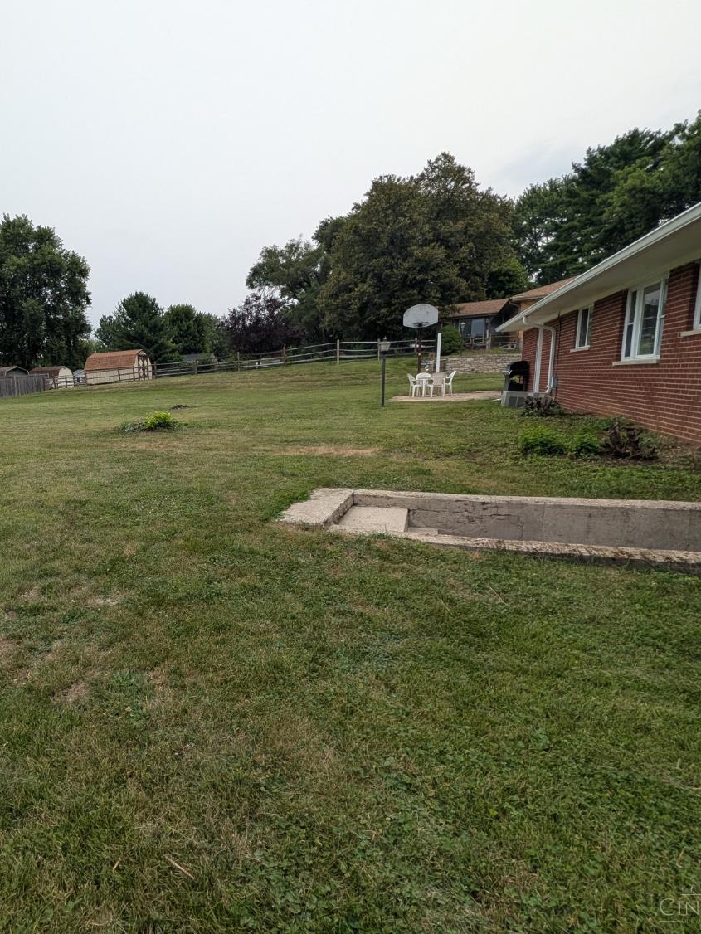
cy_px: 467
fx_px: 432
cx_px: 164
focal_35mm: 16
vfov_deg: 94.5
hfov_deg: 72.0
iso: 55
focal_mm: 2.02
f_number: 1.7
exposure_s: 1/500
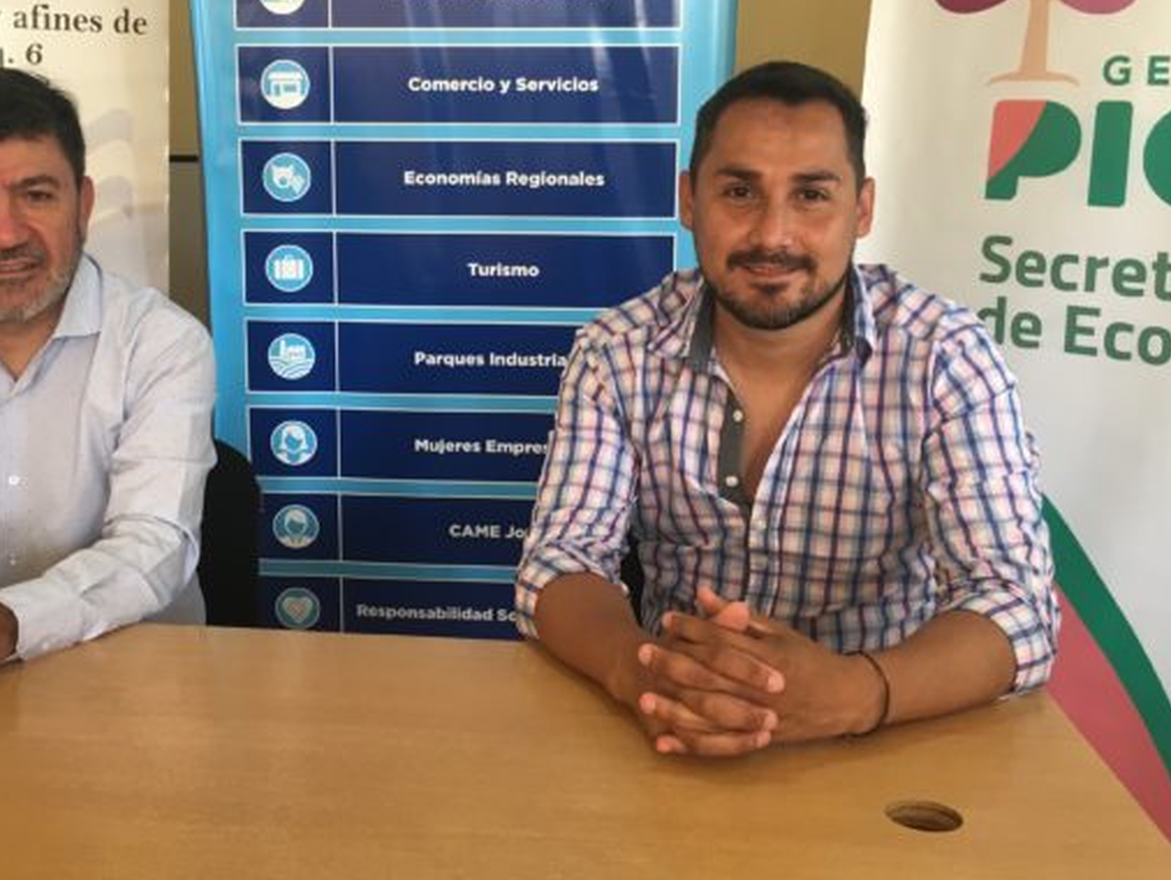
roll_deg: -2.0
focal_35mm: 44
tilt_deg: -5.2
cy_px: 324
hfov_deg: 42.6
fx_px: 1489
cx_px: 435
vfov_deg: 32.7
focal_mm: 4.15
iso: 50
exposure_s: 1/33
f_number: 2.2
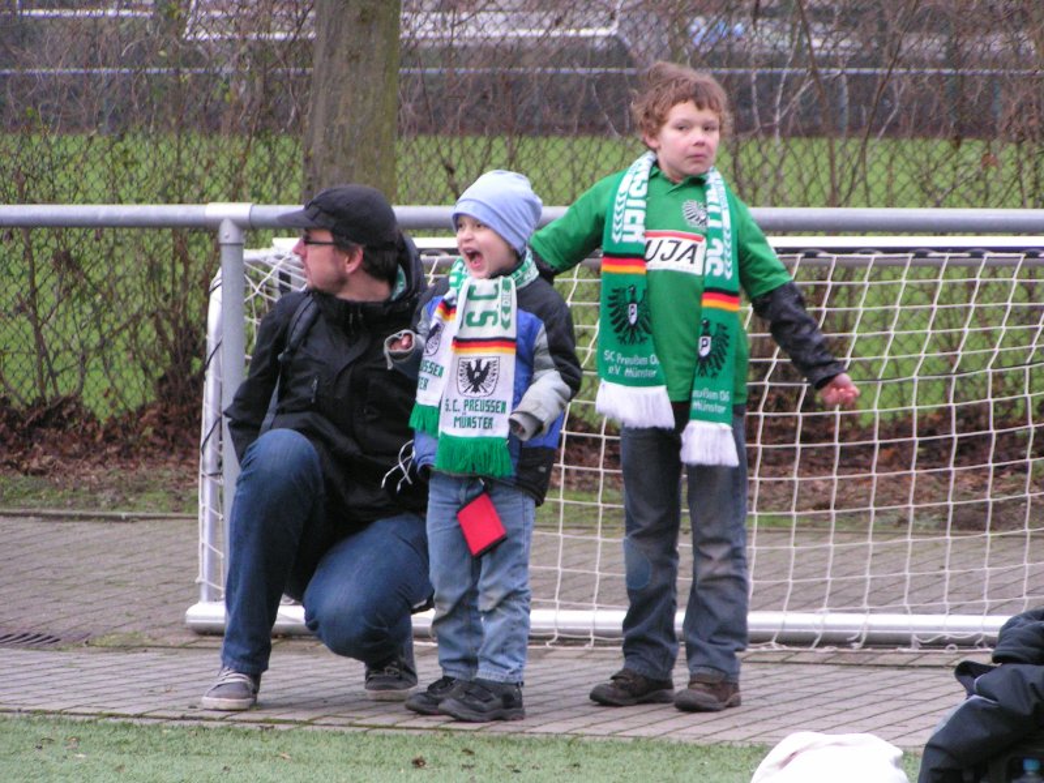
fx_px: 5941
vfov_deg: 7.5
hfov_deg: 10.0
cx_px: 522
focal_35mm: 197
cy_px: 392
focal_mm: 30.1
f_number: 3.5
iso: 200
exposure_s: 1/125
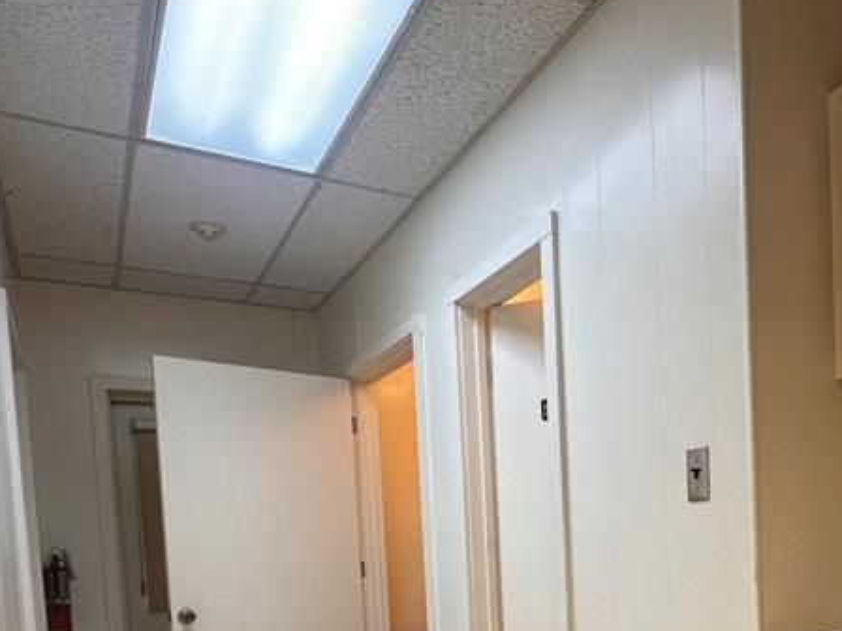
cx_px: 562
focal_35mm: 32
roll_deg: +2.4
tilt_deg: -3.1
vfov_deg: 40.2
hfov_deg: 55.6
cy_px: 592
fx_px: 778
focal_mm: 2.22
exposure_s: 1/120
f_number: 2.2
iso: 160
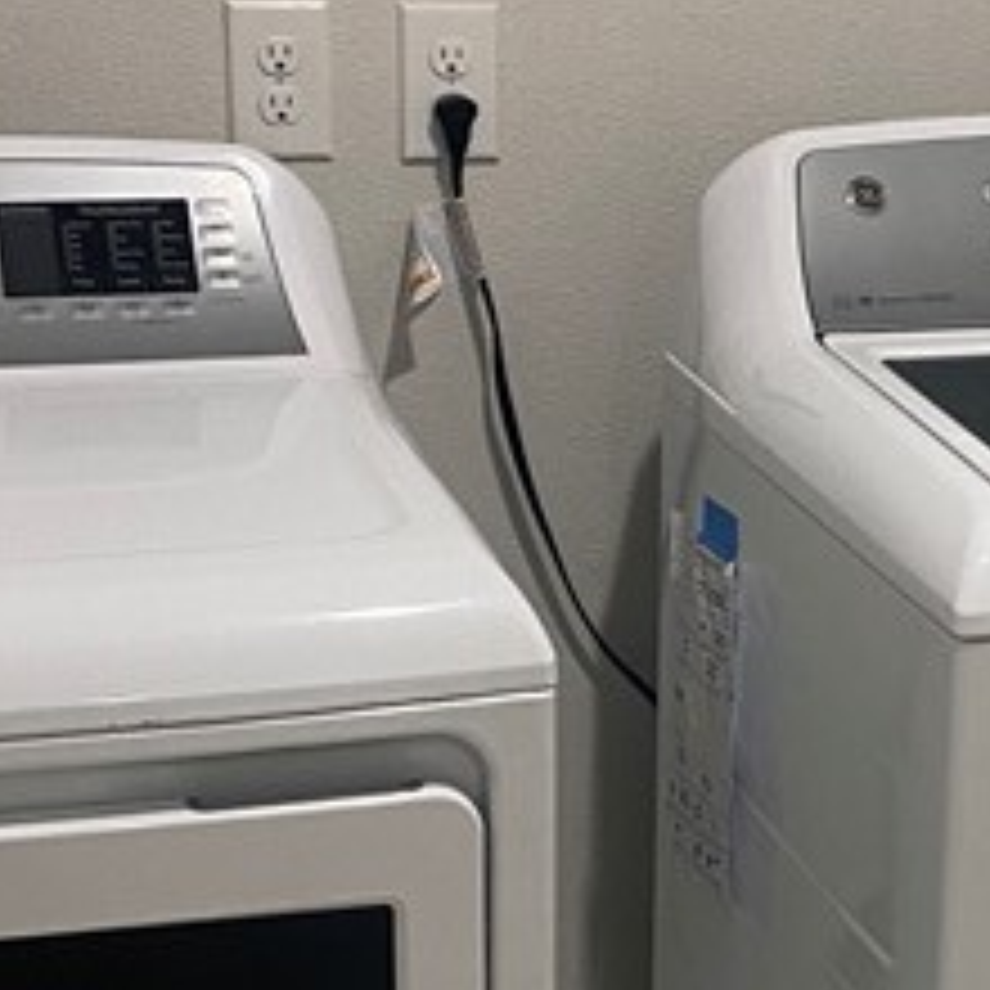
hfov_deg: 16.1
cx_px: 891
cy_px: 706
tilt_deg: -18.1
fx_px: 3462
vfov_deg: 16.2
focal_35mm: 107
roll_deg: -1.6
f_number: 1.8
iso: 100
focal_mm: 4.25
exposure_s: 1/60
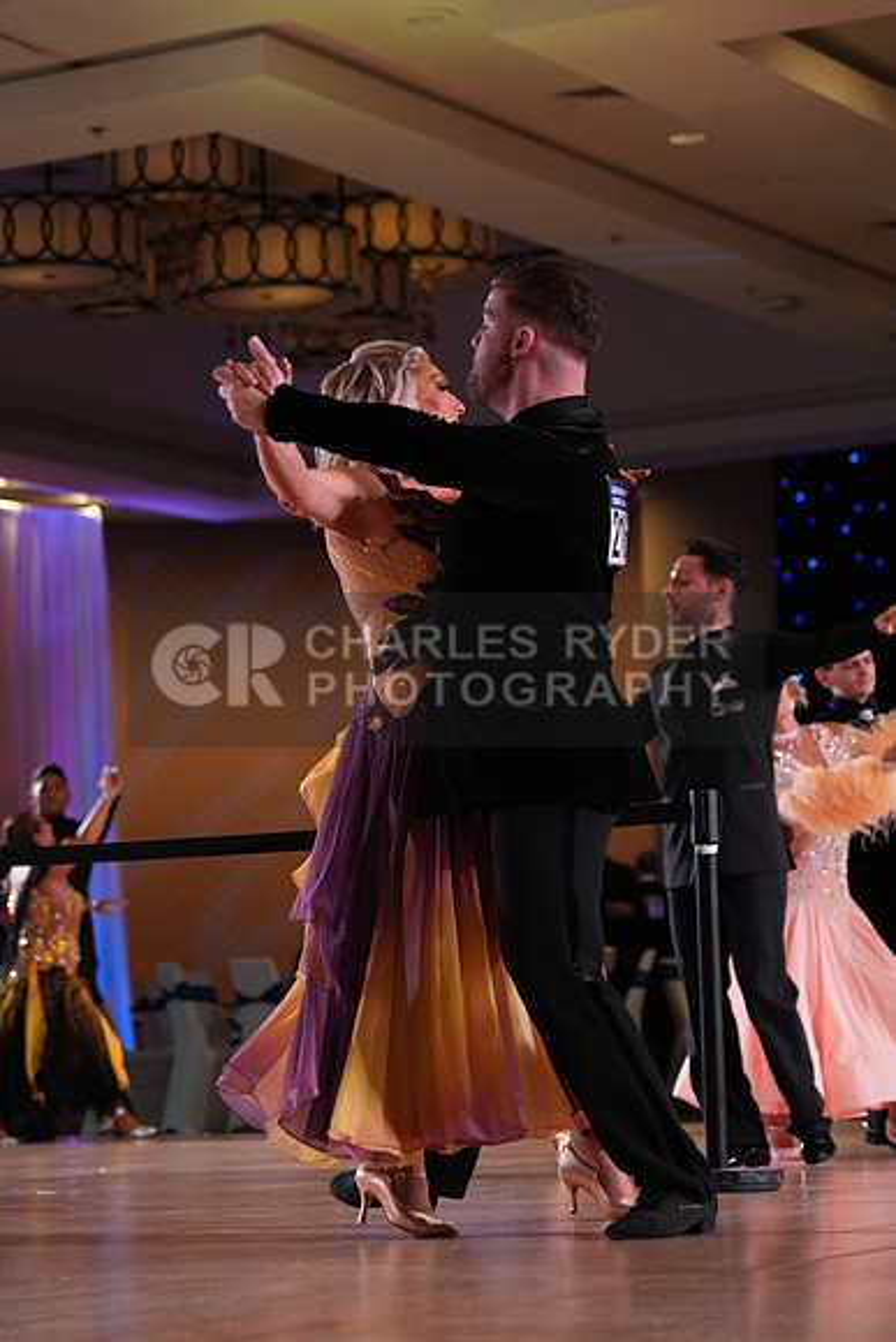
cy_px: 671
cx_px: 448
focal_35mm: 101
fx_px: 3768
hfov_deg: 13.6
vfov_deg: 20.2
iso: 2500
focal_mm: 101
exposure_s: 1/500
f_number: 4
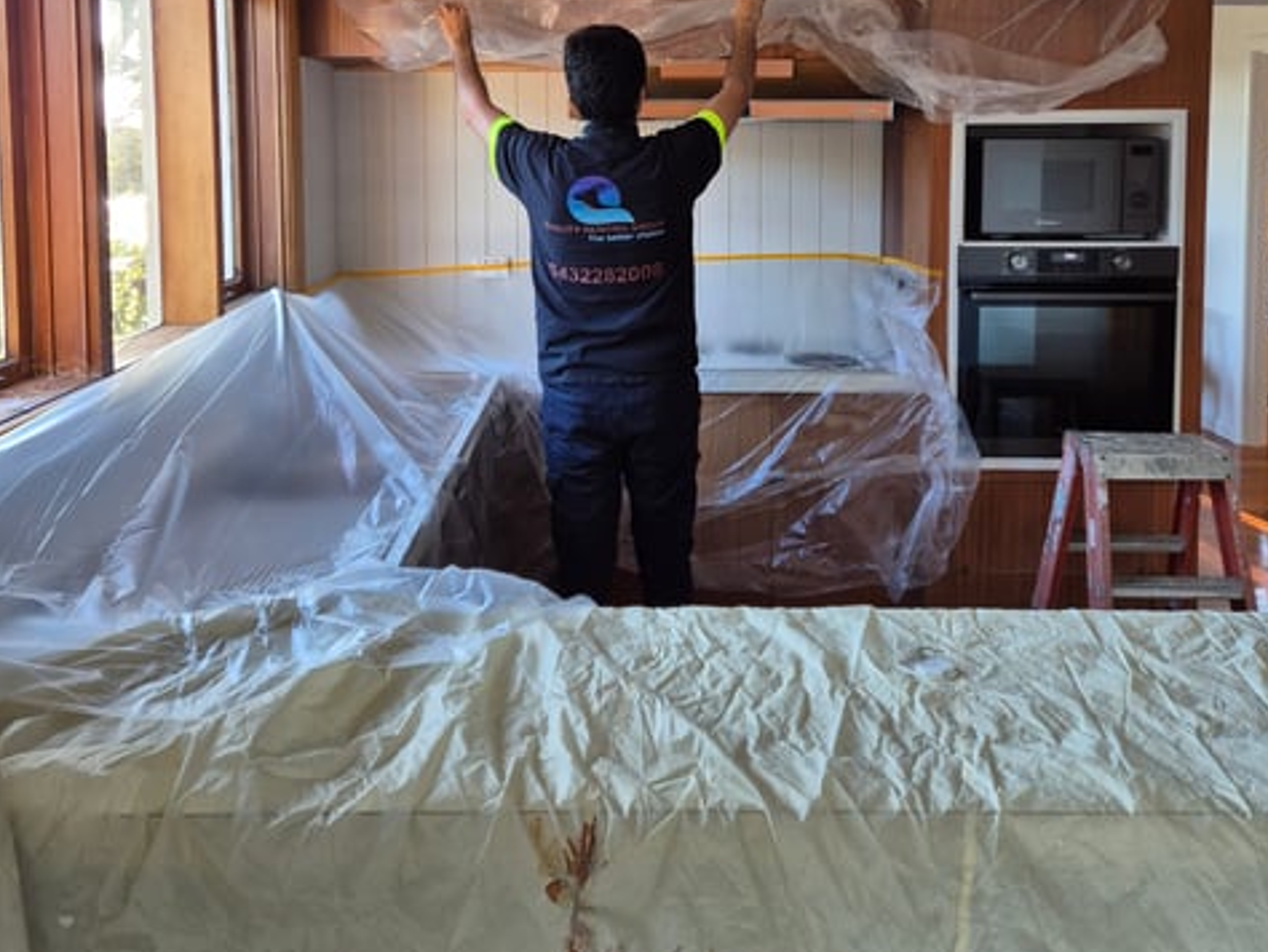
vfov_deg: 43.8
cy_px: 221
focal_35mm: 31
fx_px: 1136
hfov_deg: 58.3
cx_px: 634
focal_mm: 5.4
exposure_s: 1/180
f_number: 1.8
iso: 125
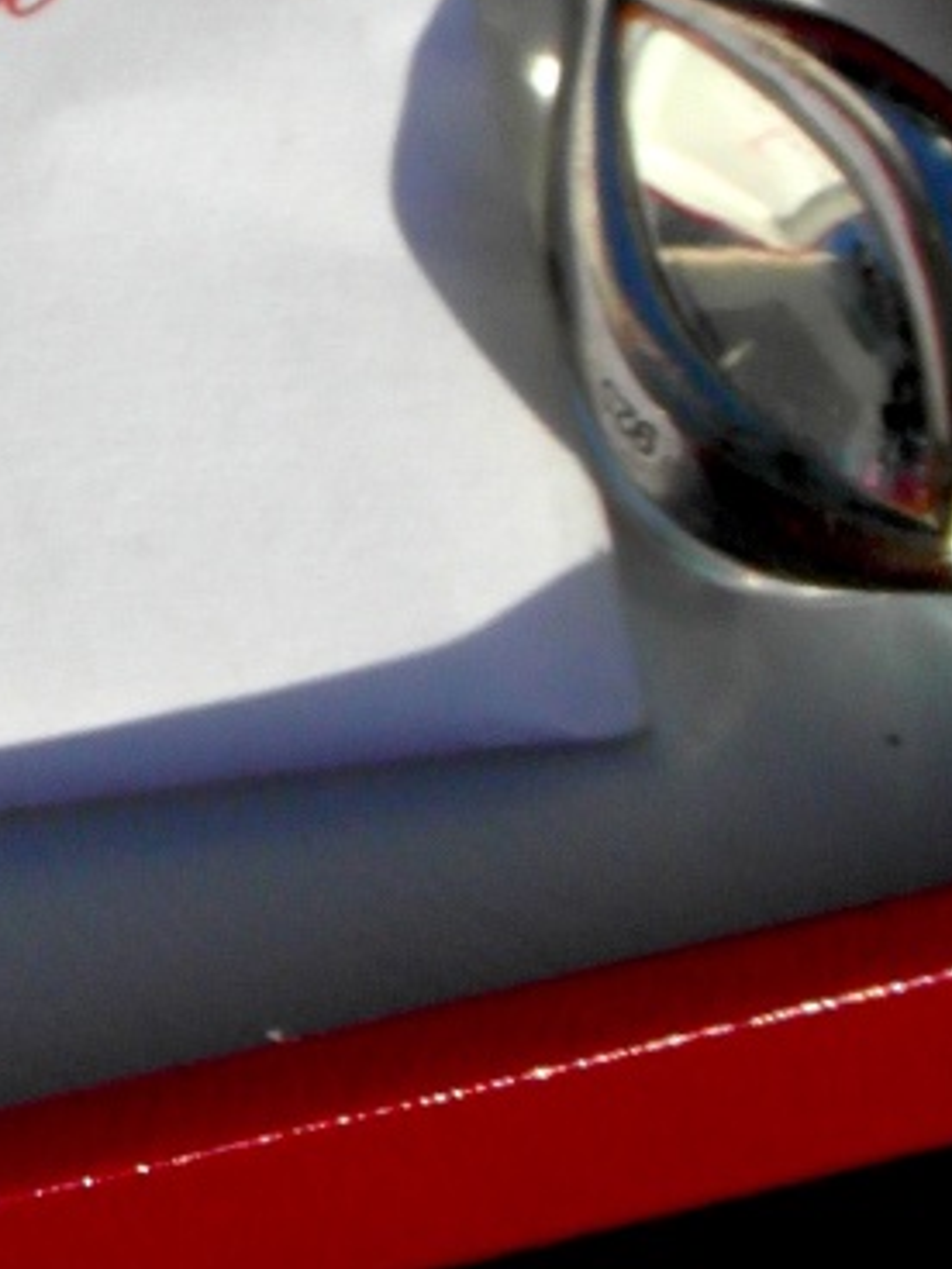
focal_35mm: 202
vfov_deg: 9.8
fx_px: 7407
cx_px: -504
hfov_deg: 7.2
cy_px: 141
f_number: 5.6
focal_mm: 10.2
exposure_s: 1/500
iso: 80
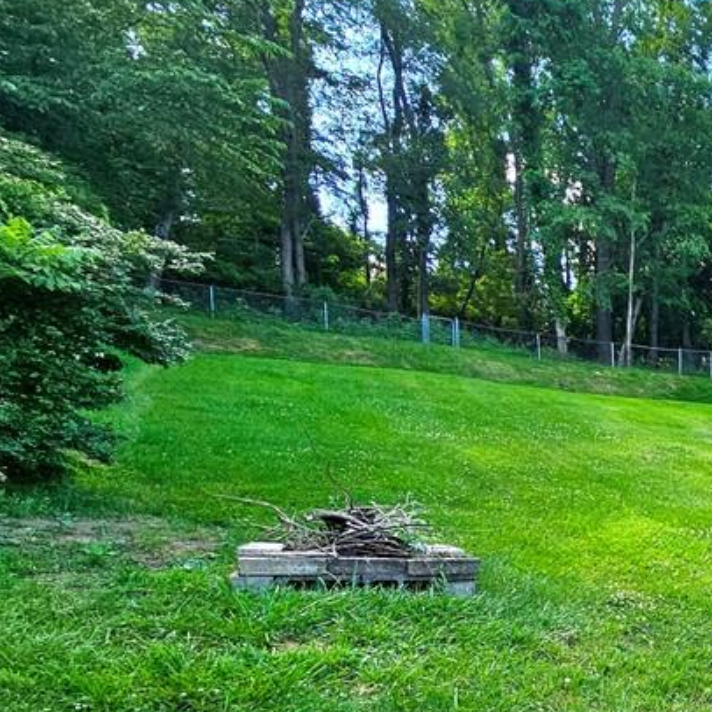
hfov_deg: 38.7
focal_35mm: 29
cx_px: 877
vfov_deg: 52.3
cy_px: 563
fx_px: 675
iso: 50
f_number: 2.2
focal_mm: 2.2
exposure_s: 1/270
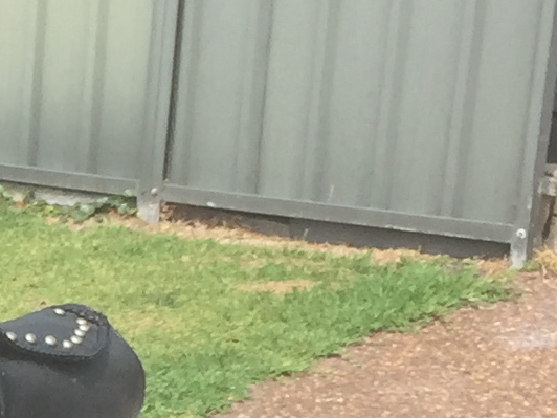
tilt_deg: -21.2
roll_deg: -1.5
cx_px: -481
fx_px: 2864
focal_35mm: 178
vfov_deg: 8.1
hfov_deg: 10.4
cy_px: 653
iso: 32
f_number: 2.2
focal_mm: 4.15
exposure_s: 1/1522
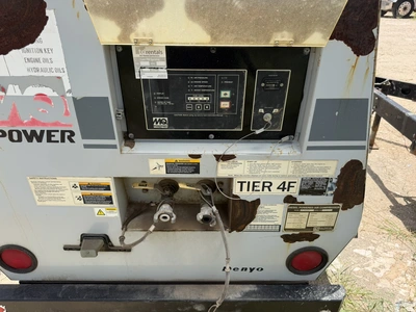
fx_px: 288
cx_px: 208
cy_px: 156
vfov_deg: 56.8
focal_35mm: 24
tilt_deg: -28.5
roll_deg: +0.8
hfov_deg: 71.6
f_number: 1.78
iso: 80
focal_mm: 6.76
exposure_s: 1/3279
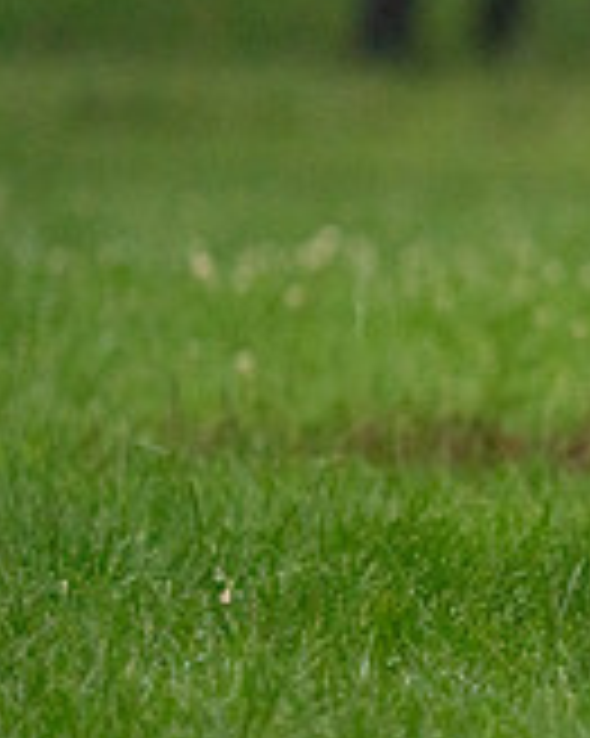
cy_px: 164
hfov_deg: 1.3
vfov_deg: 1.6
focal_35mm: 1223
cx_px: 1297
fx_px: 26719
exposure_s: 1/1600
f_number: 6.3
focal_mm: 368
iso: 6400
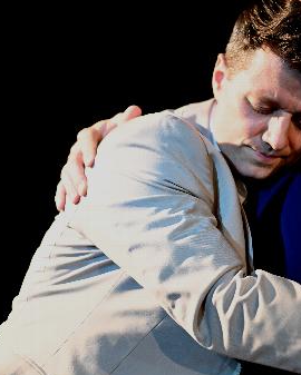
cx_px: 314
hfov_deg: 20.2
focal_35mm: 73
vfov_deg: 25.9
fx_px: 812
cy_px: 135
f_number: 2
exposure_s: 1/400
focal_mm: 35
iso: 3200
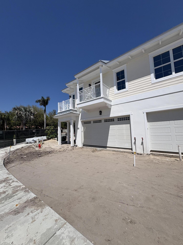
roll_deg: +2.2
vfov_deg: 102.1
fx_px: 99
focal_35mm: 14
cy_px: 122
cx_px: 92
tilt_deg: +5.2
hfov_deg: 85.7
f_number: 2.2
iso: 50
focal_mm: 2.22
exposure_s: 1/5263
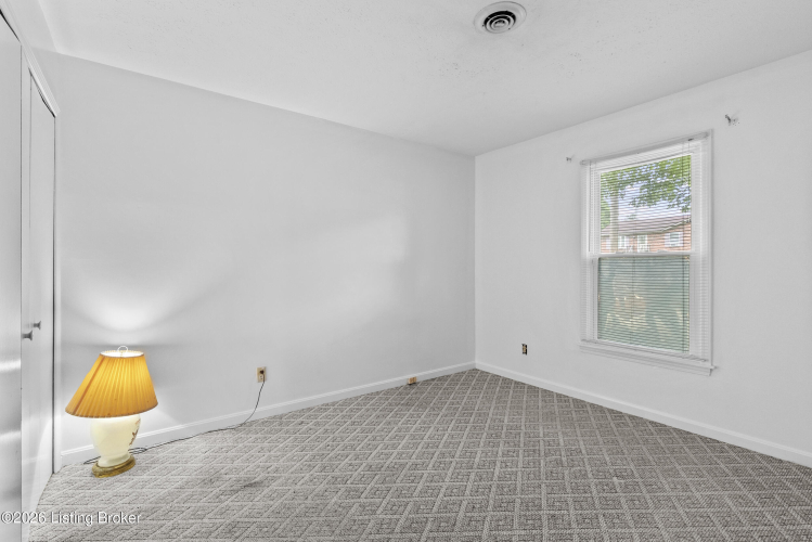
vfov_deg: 73.8
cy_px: 271
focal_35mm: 16
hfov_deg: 96.7
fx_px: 361
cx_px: 406
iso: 1250
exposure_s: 1/2
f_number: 11
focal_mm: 16
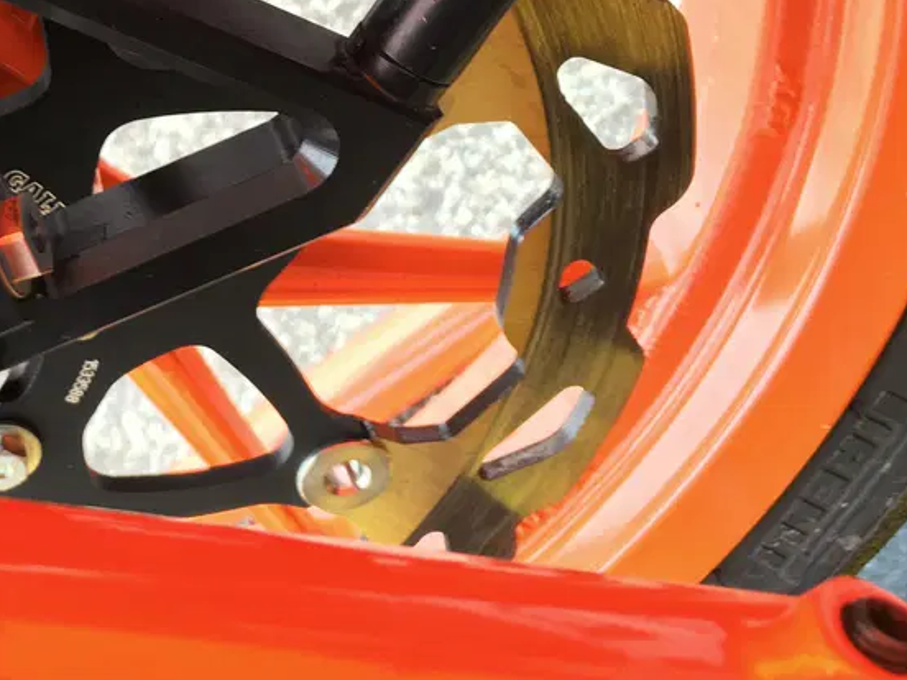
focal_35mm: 63
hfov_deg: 28.7
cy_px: 66
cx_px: -15
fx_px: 1651
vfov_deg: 22.7
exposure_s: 1/33
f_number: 2.2
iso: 25
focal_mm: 4.15
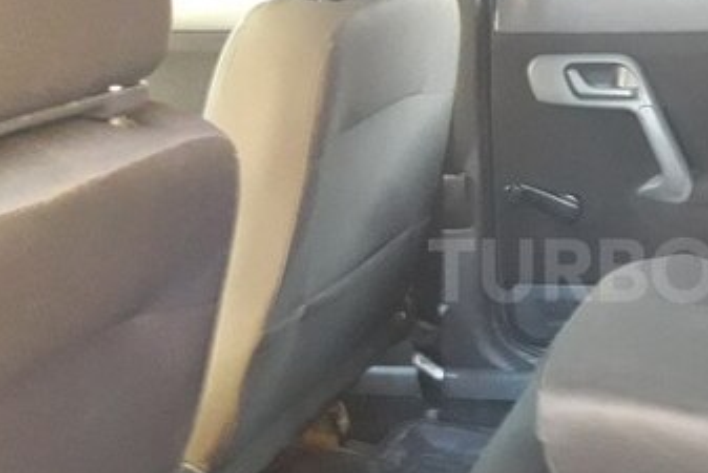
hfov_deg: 33.1
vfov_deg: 23.8
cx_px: 643
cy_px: 270
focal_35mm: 57
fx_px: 1121
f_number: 1.9
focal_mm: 3.7
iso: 640
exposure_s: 1/17
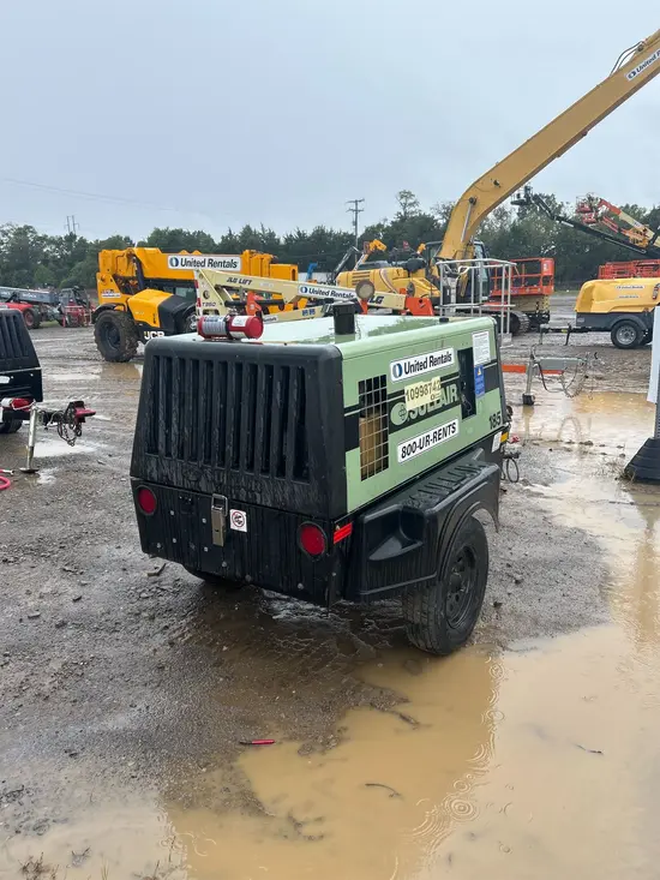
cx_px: 330
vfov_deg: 67.3
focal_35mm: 26
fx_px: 661
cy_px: 440
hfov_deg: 53.1
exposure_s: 1/1238
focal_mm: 5.7
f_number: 1.5
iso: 50
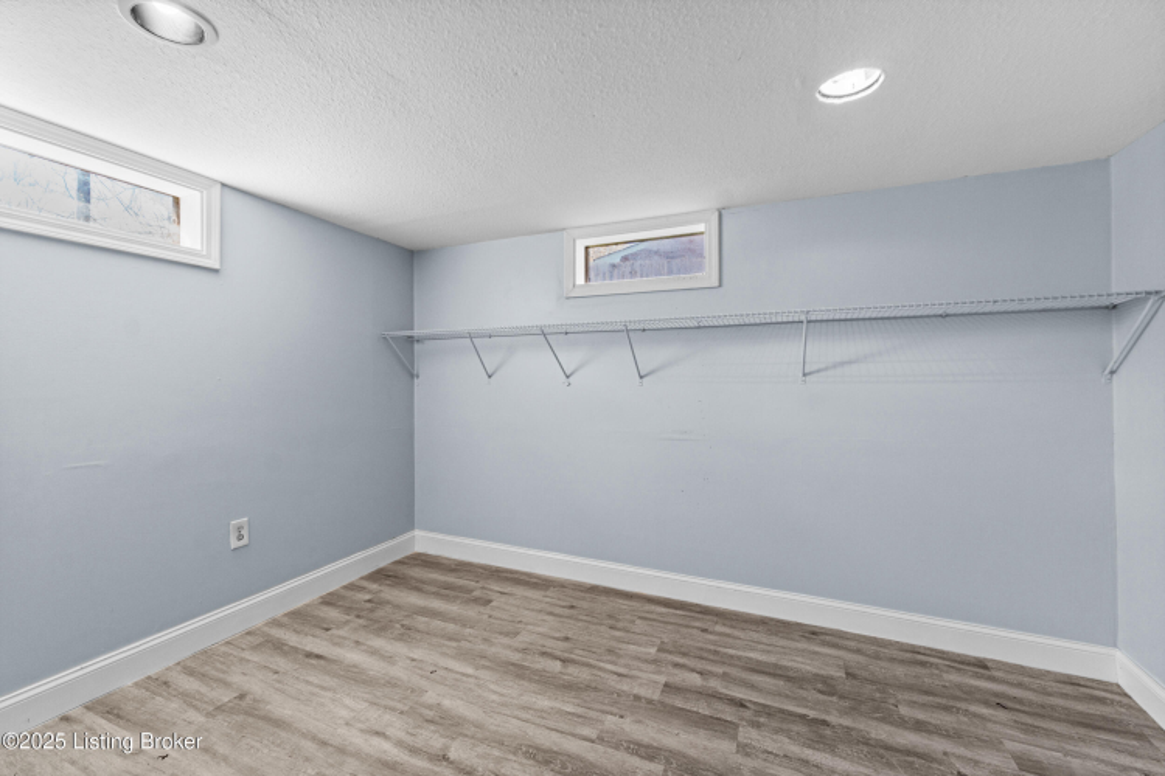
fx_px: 485
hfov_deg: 100.4
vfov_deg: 77.3
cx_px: 582
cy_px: 388
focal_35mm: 15
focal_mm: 10
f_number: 9
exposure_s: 1/2.5
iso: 400
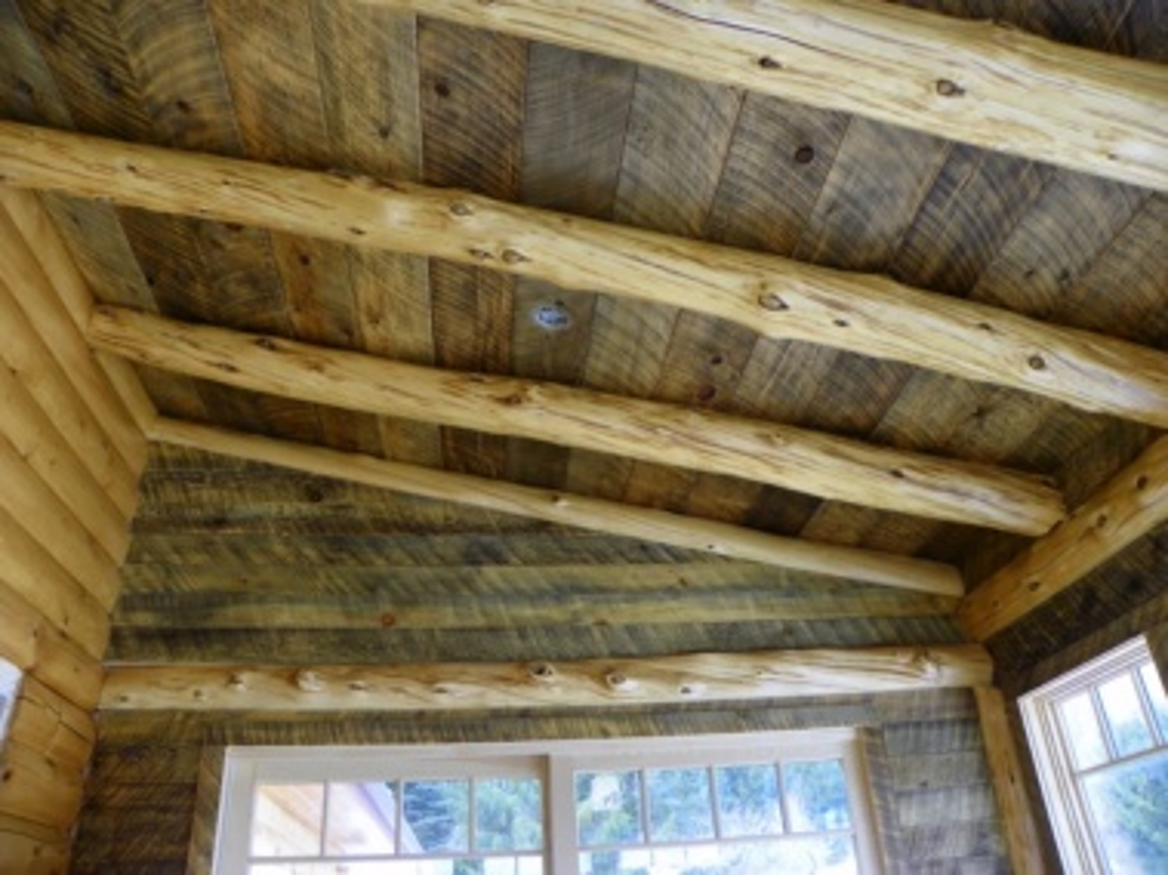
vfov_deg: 53.0
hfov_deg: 67.3
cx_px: 584
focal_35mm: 26
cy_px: 438
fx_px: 877
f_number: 2.8
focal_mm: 4.6
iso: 64
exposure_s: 1/80
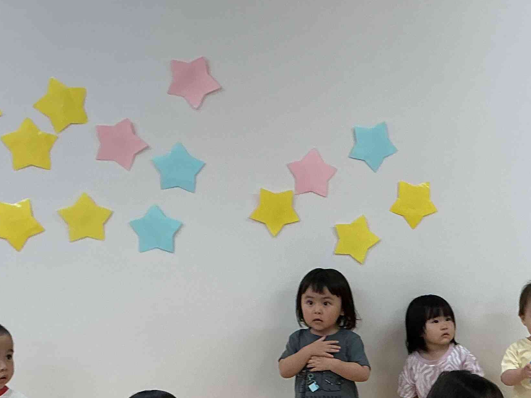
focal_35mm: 71
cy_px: 378
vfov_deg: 20.2
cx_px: 434
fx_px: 1089
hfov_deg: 26.8
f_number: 1.8
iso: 50
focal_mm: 3
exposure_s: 1/120
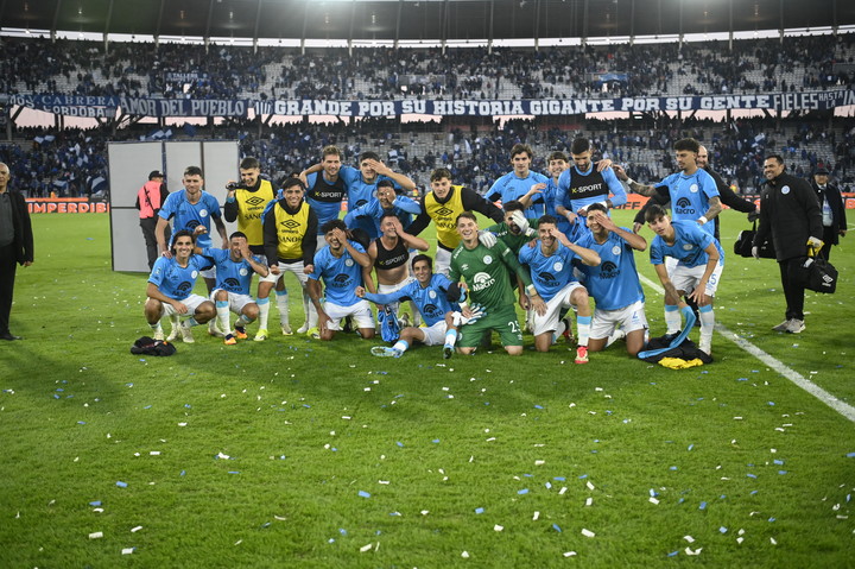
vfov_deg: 31.8
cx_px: 428
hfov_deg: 46.4
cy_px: 284
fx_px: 997
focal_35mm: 42
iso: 4000
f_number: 2.8
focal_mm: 42
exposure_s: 1/2500
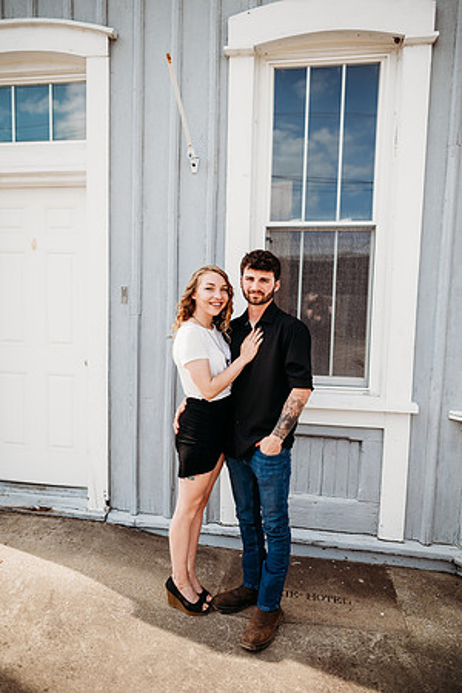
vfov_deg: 73.7
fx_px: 462
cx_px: 231
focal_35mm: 24
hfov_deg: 53.1
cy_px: 346
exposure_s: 1/1000
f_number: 2.8
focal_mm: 24
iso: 100
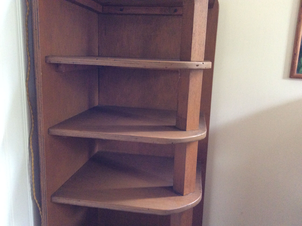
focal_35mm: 32
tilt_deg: -13.0
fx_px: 279
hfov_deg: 56.9
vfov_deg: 44.1
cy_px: 113
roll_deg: +0.1
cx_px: 151
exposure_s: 1/17
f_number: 2.4
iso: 250
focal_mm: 3.3
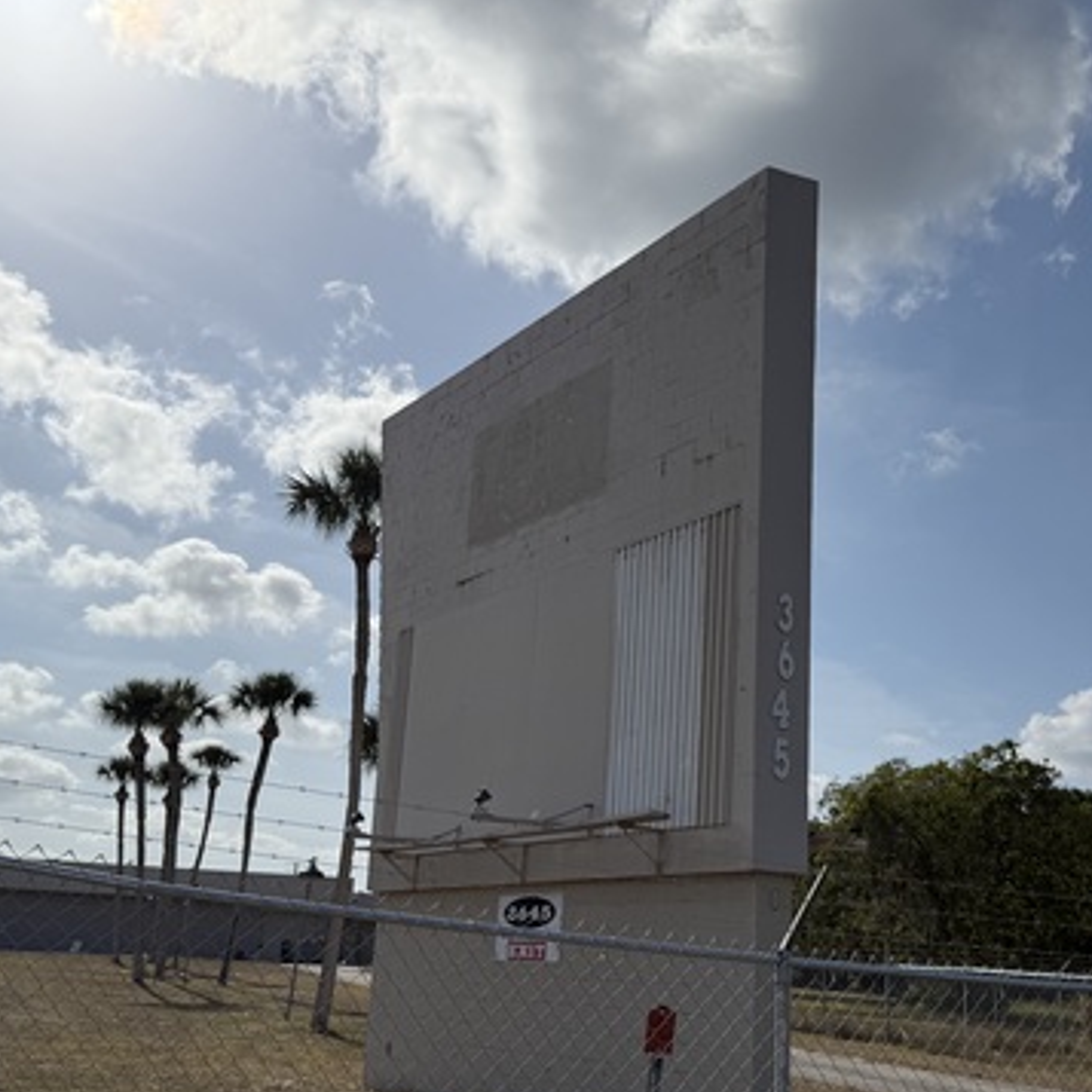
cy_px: 642
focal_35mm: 38
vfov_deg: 43.7
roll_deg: -2.2
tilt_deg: +14.4
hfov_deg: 43.7
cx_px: 652
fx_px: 1356
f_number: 1.78
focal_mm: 6.76
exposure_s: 1/14286
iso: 50
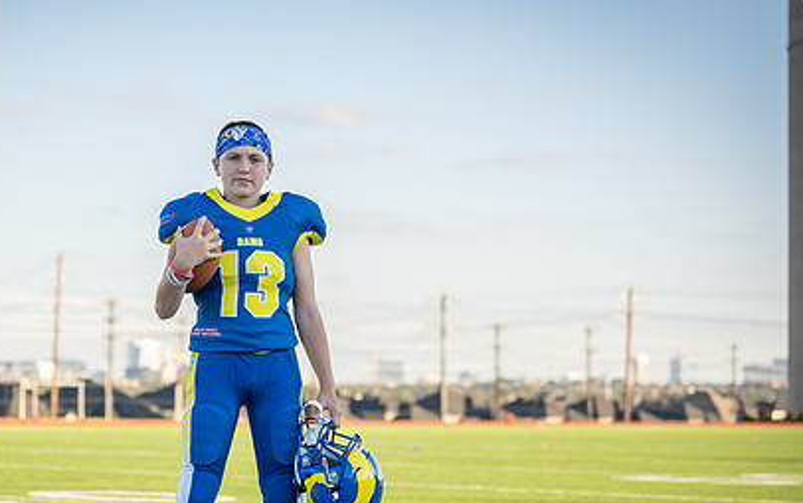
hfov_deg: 20.3
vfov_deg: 12.8
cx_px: 259
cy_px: 352
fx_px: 2233
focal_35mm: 102
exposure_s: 1/400
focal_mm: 70
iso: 100
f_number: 2.8
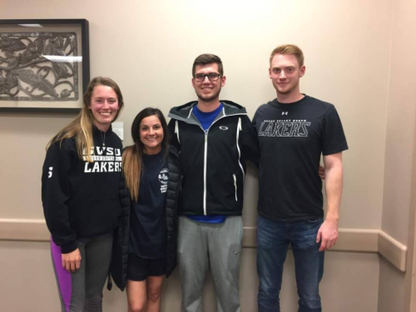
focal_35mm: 29
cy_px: 156
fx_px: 348
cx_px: 208
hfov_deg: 61.7
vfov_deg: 48.2
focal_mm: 4.15
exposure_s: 1/30
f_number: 2.2
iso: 64
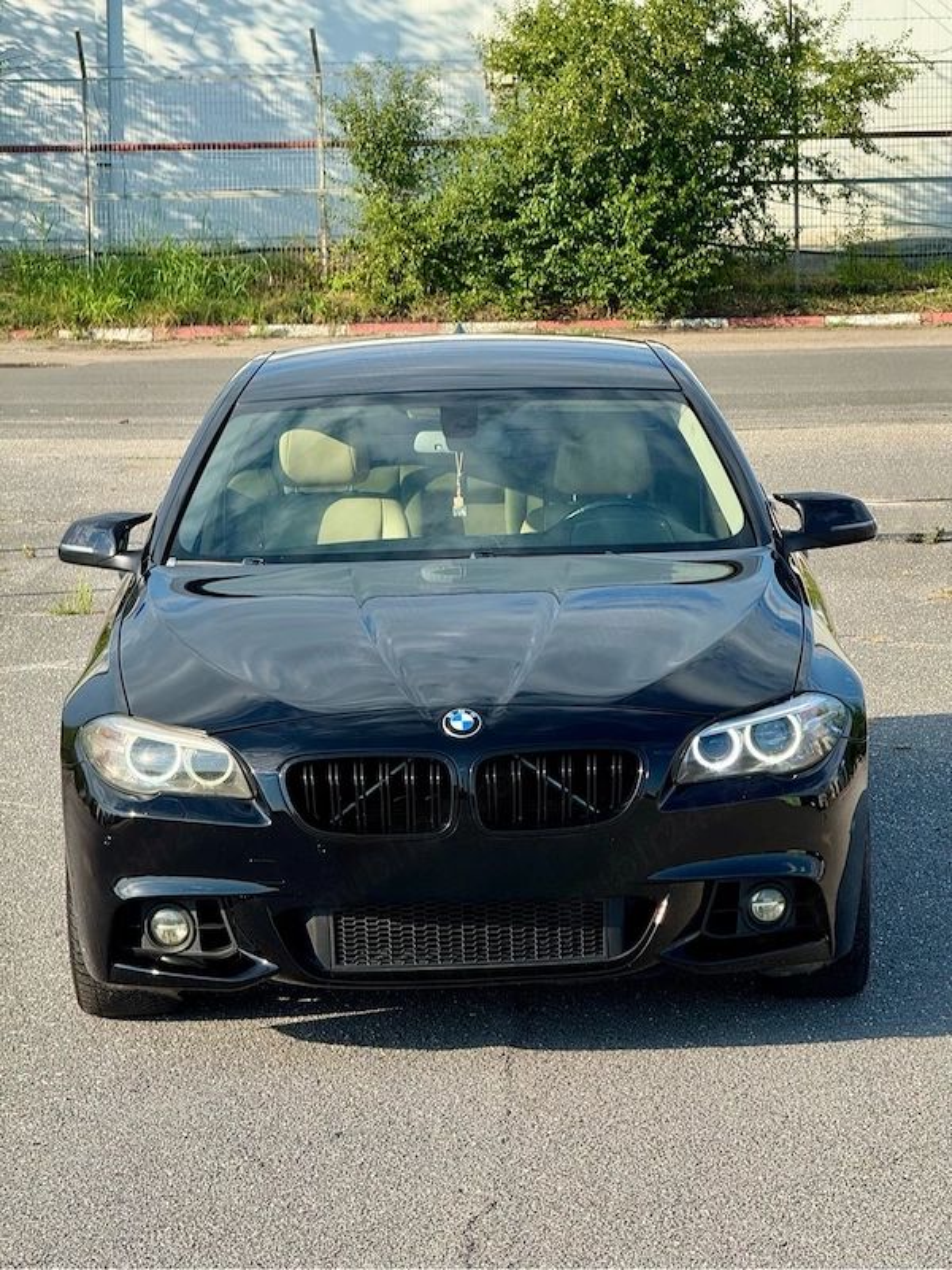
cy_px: 635
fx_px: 4400
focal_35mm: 120
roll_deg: +1.0
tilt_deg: -6.3
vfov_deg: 16.4
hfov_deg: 12.3
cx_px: 476
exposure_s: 1/655
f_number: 2.8
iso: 50
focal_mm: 15.66
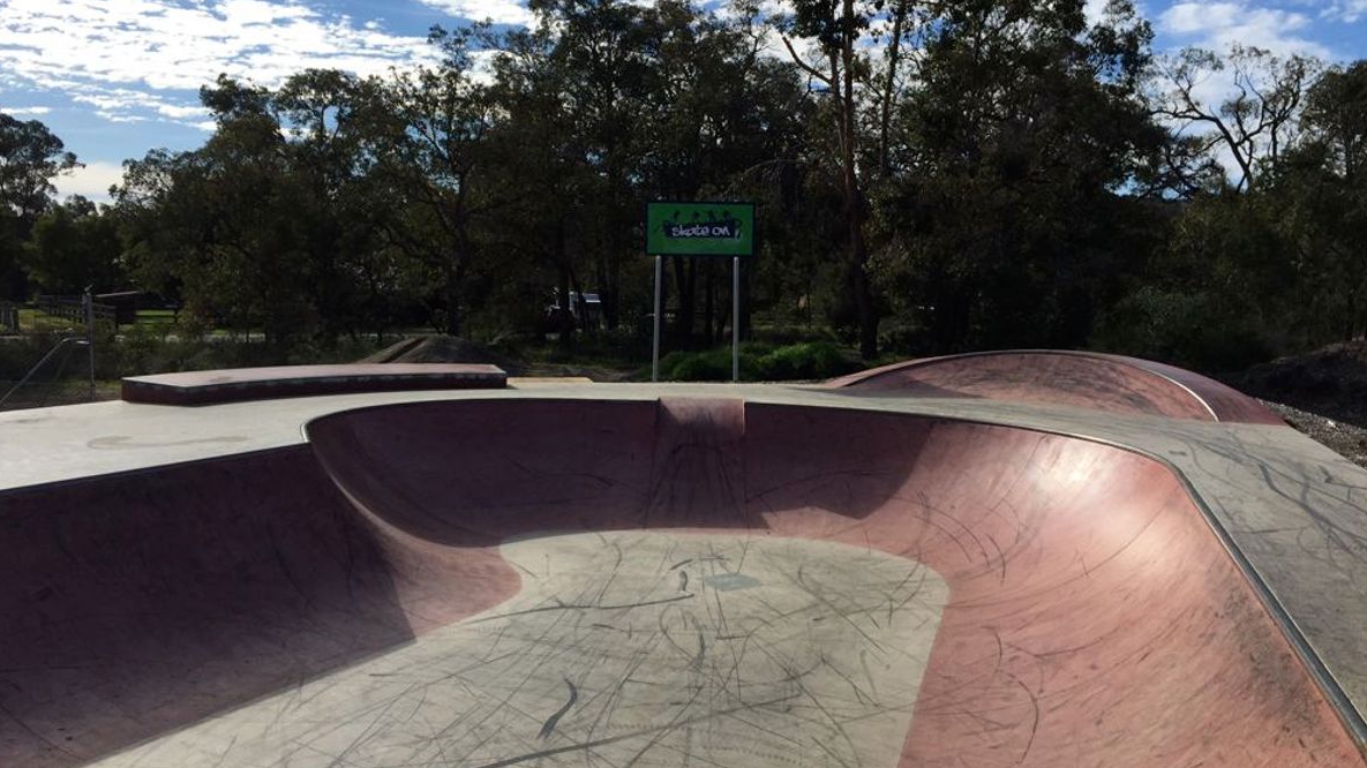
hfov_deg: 61.0
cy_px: 353
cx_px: 677
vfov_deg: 36.6
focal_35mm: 32
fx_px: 1160
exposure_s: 1/2639
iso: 32
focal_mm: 4.15
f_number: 2.2
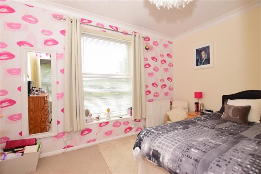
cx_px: 130
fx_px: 109
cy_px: 87
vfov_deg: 77.3
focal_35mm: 15
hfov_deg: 100.4
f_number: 7.1
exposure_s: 1/30
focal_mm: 10
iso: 200
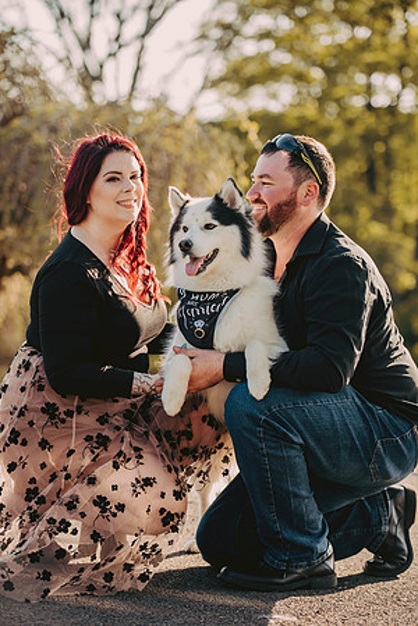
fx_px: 1654
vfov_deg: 21.5
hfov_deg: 14.4
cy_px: 313
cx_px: 209
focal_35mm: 95
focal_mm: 95
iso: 400
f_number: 2.8
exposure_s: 1/640
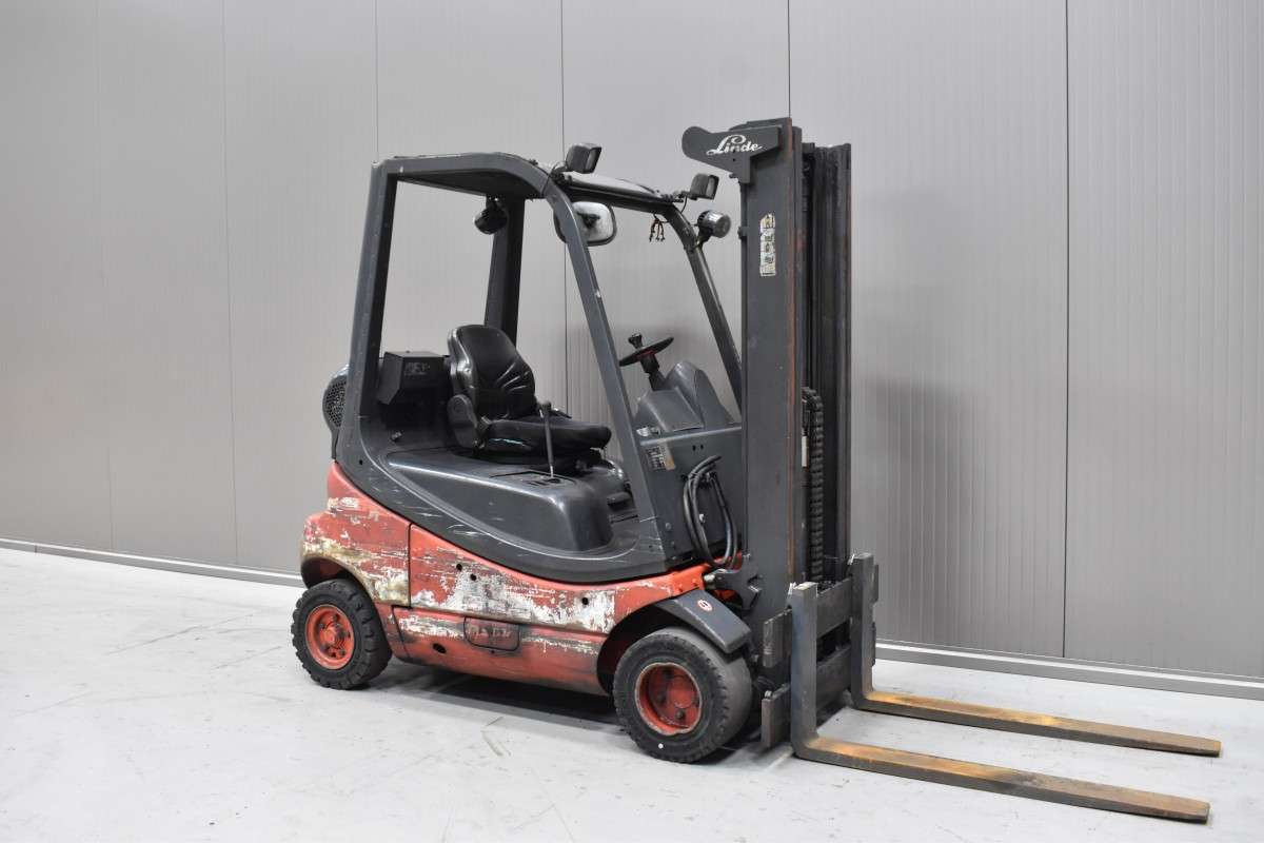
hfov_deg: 57.2
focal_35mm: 33
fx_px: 1159
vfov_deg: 40.0
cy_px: 422
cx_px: 632
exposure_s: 1/25
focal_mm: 22
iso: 1600
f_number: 5
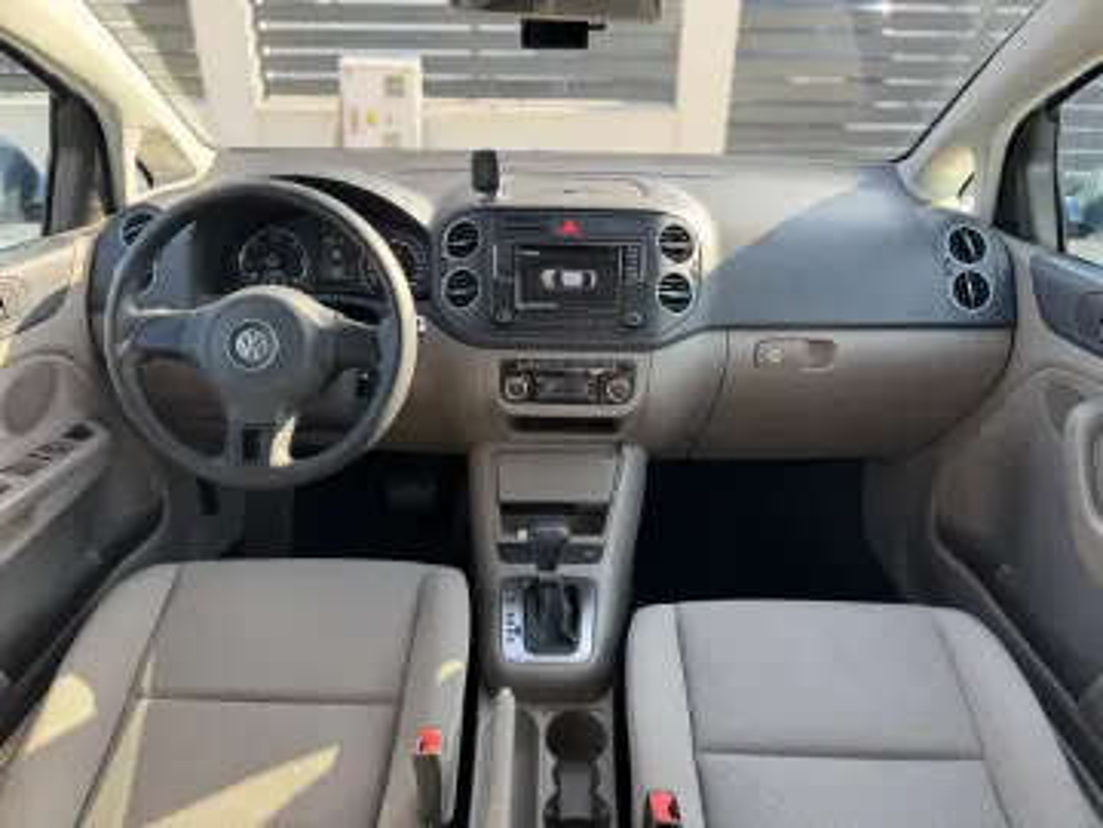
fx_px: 765
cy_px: 414
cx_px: 552
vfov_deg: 56.8
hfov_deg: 71.6
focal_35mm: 24
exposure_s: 1/162
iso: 80
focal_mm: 6.76
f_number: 1.78
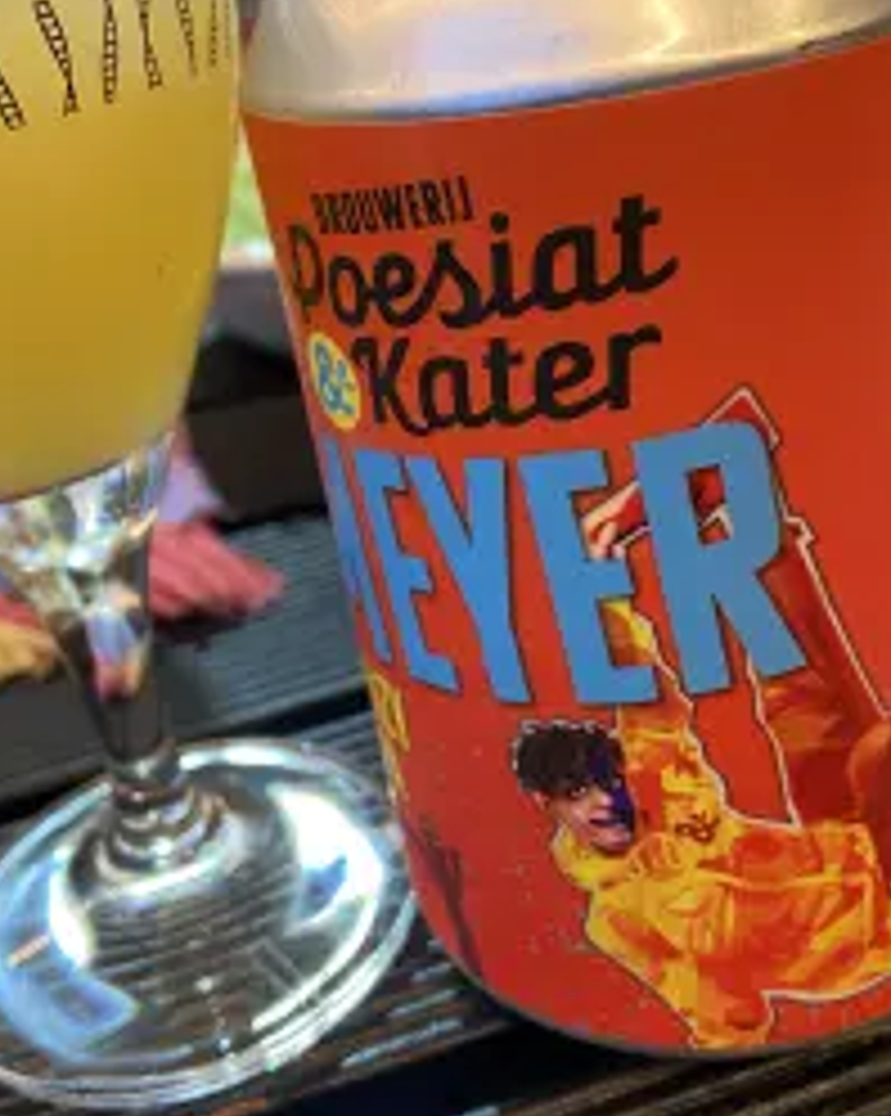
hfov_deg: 36.3
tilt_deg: -24.5
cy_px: 522
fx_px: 1353
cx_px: 364
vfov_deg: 44.8
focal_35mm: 41
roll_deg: +10.3
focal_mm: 4.25
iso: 400
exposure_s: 1/33
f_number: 1.8
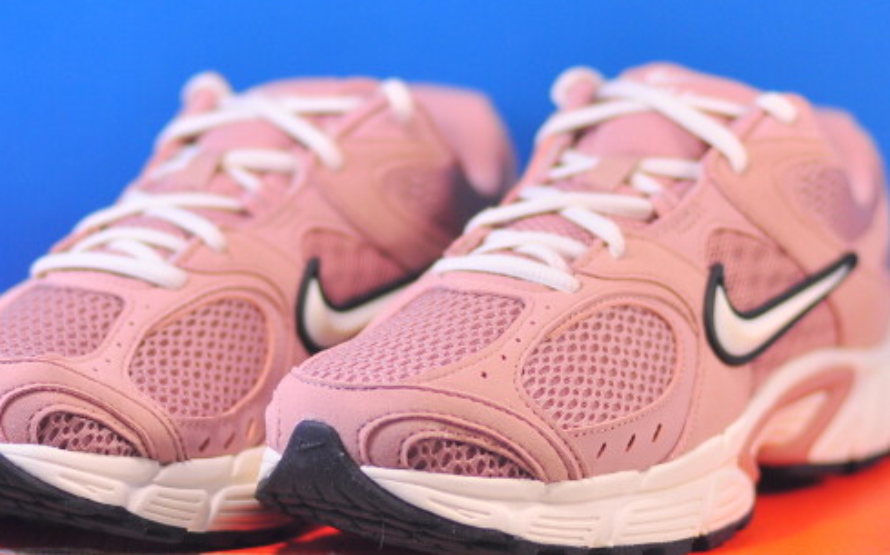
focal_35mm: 125
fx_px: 3030
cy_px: 168
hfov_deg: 16.7
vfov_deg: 10.5
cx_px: 426
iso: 250
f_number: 2.2
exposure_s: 1/320
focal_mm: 50
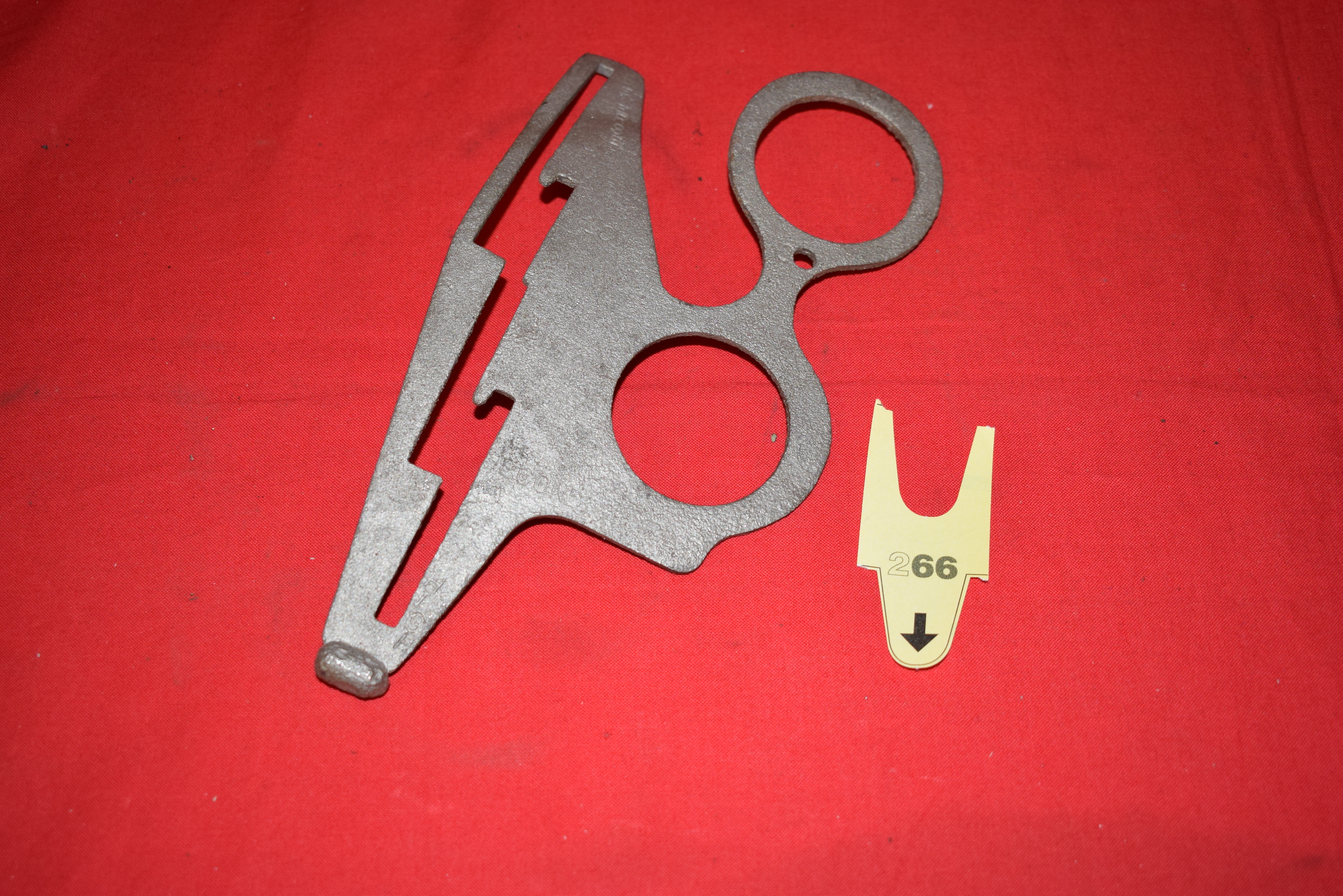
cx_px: 672
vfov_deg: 30.9
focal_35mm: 44
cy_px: 448
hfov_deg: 45.0
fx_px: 1623
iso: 640
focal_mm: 29
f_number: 5
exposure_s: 1/125
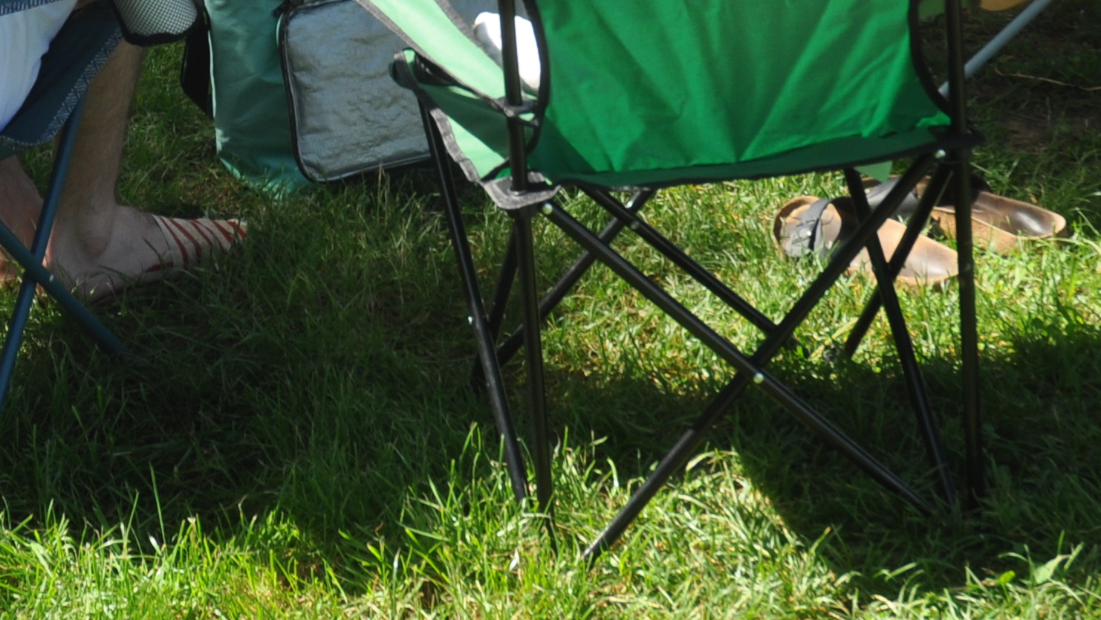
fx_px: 3183
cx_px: 481
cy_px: -321
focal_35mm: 109
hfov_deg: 19.6
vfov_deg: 10.7
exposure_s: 1/200
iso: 200
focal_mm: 24
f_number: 7.1
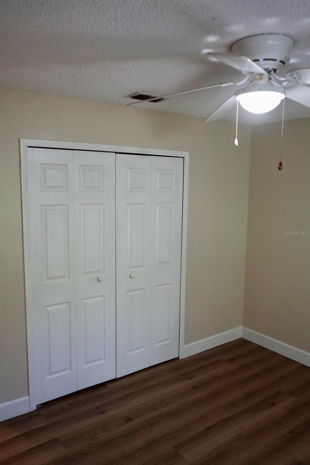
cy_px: 232
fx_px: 361
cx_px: 155
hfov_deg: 46.4
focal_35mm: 28
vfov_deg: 65.5
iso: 2000
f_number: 3.5
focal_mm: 28
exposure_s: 1/160
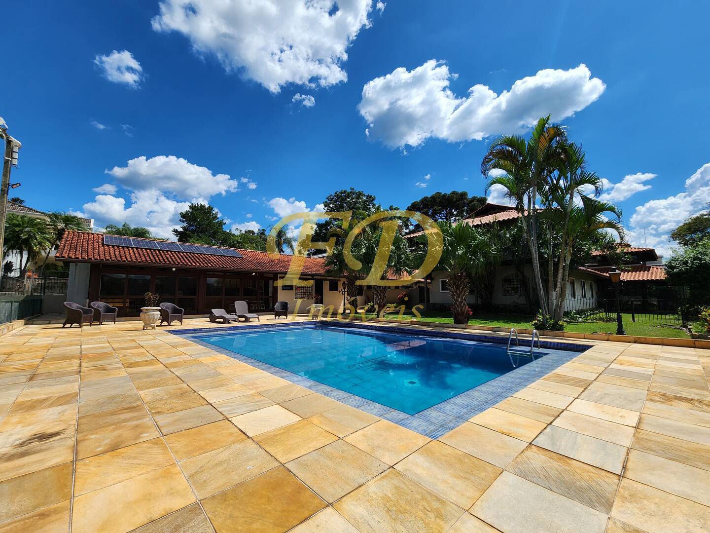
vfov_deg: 89.9
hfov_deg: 106.2
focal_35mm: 13
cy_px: 266
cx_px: 355
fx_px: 267
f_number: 2.2
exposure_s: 1/3427
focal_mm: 2.2
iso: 50
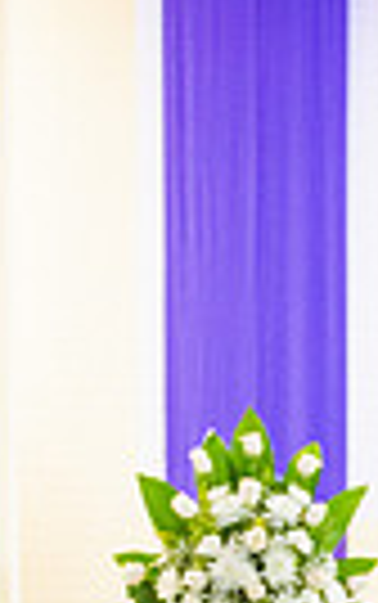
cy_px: 936
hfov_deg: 9.3
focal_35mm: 136
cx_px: 603
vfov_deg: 14.2
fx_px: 2237
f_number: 2.8
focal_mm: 26
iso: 2000
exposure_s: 1/160
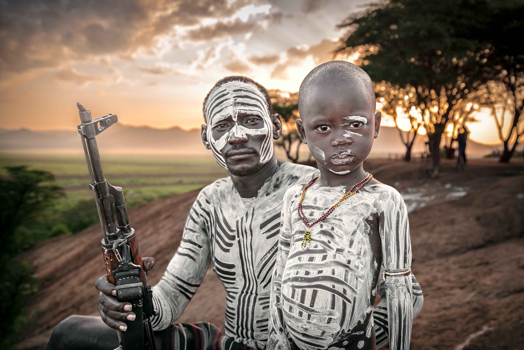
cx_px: 262
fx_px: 524
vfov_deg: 36.9
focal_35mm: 36
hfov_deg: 53.1
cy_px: 175
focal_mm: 36
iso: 200
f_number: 5.6
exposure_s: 1/200
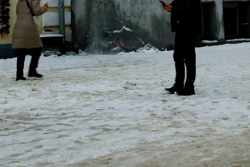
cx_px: 144
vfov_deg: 12.2
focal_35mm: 112
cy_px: 29
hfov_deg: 18.2
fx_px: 778
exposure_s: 1/50
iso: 320
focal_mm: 35
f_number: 11
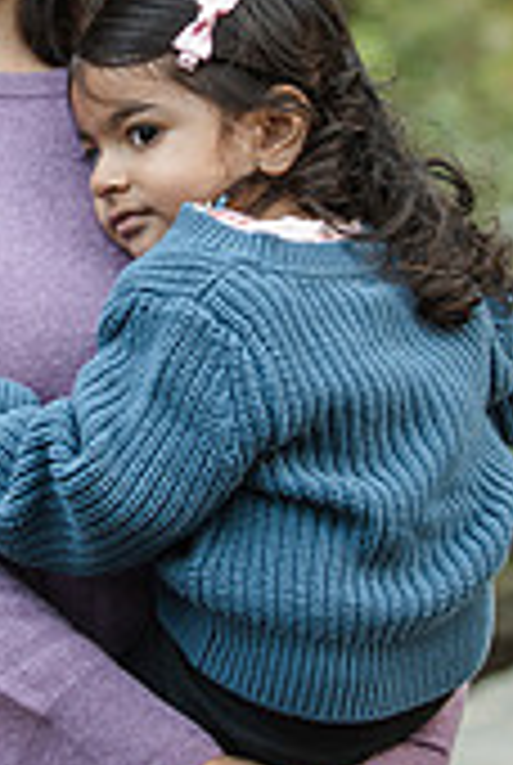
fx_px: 3938
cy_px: 117
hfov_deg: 7.4
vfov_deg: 11.0
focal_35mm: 185
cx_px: 22
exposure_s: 1/125
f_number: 2.8
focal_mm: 70
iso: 640
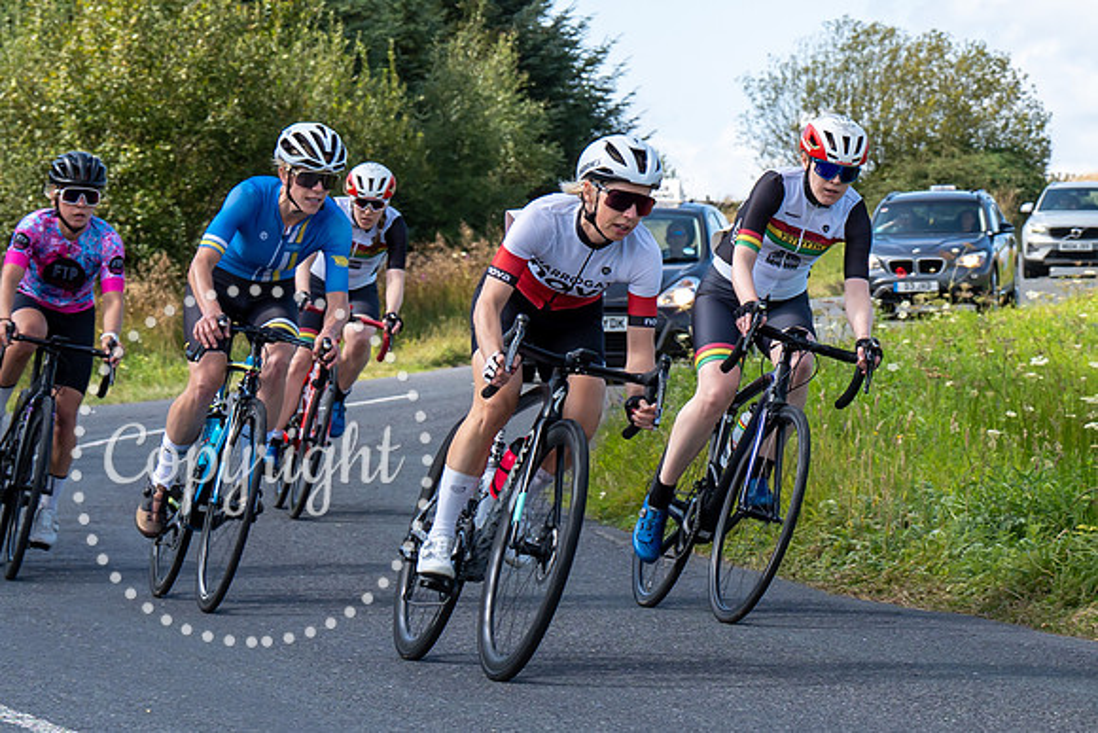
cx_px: 1461
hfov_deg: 10.8
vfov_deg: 7.4
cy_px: 288
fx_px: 5682
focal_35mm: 186
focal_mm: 70
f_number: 7.1
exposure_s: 1/500
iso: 125
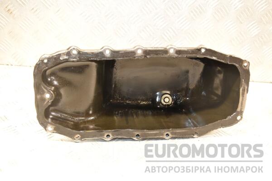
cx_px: 136
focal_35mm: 38
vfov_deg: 35.5
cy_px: 90
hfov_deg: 51.3
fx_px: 283
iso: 1600
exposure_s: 1/80
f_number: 5.6
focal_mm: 25
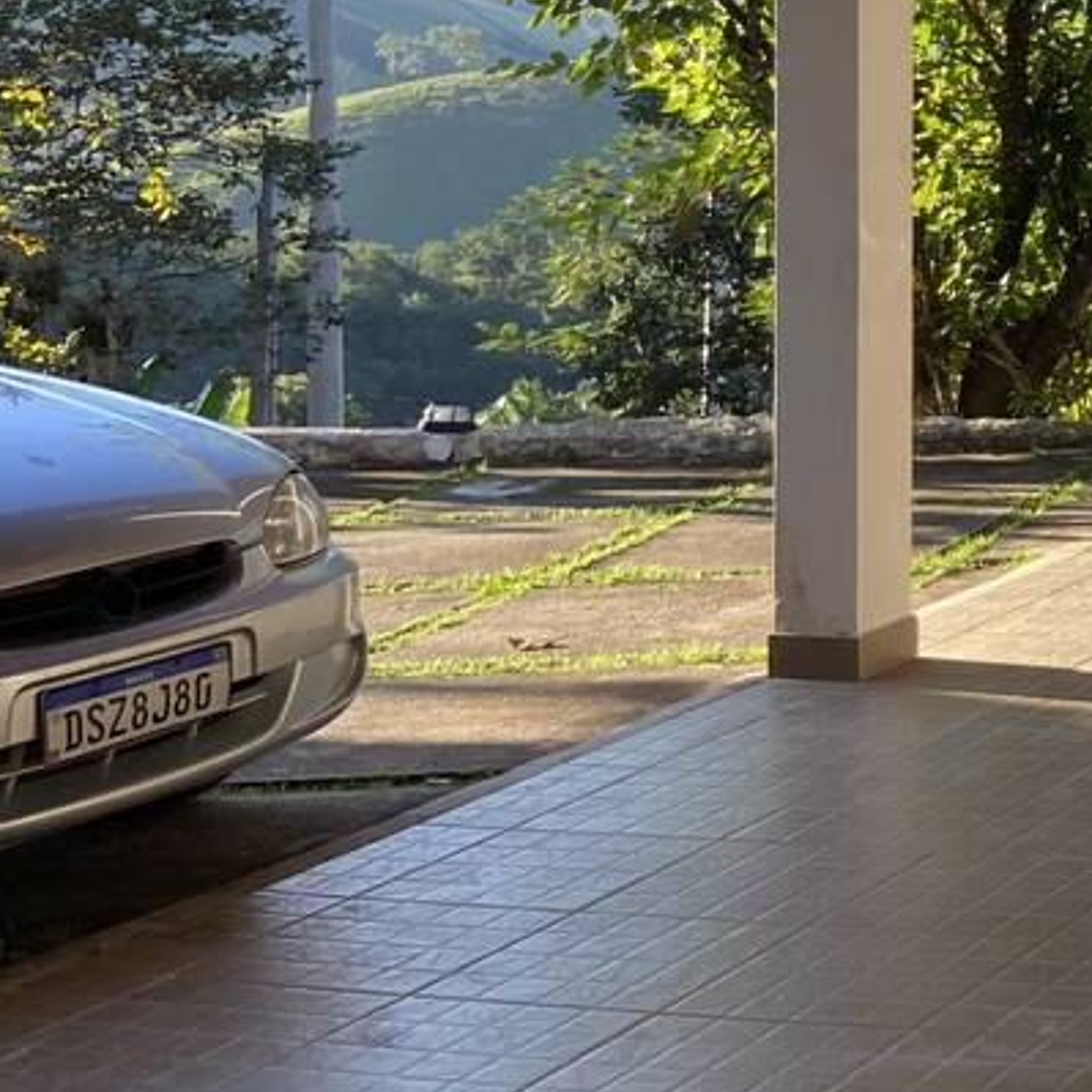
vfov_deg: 20.6
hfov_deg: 17.6
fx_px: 2962
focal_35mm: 83
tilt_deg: -2.4
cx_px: 1861
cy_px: 161
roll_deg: -1.7
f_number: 1.8
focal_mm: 4.25
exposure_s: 1/385
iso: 32
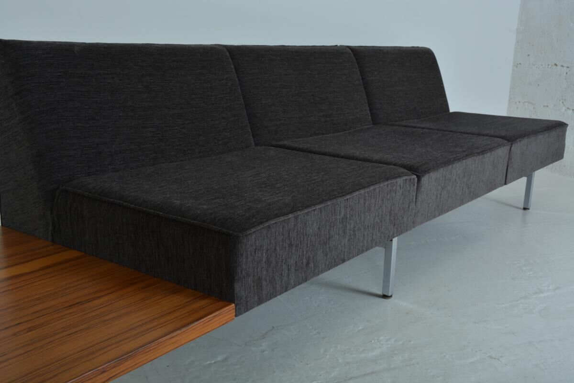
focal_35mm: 39
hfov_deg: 49.6
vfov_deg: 34.2
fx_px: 622
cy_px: 192
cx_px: 287
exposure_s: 1/160
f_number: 8
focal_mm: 26
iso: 320
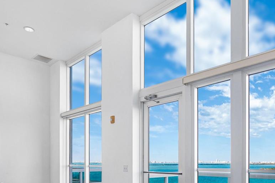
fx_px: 222
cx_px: 154
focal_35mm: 29
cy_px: 163
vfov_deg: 41.5
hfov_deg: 63.4
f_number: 5
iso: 100
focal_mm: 7
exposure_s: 1/60
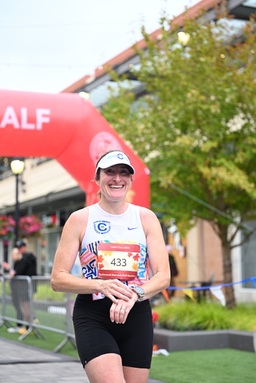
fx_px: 778
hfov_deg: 18.7
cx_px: 129
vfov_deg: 27.7
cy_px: 192
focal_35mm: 73
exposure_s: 1/1600
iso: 1000
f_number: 2.8
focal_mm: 70
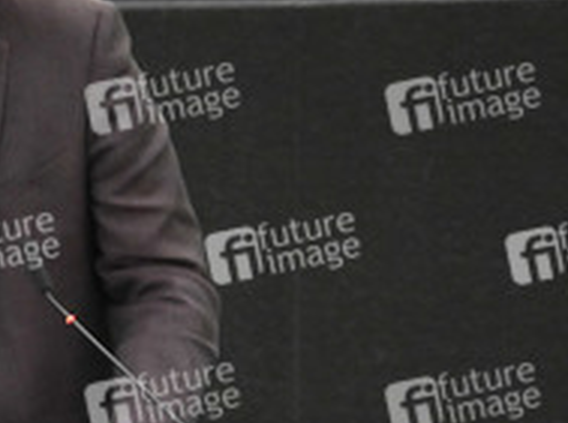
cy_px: 174
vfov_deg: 1.1
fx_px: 22584
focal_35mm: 1379
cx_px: -98
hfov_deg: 1.4
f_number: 6.3
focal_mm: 600
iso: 6400
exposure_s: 1/400
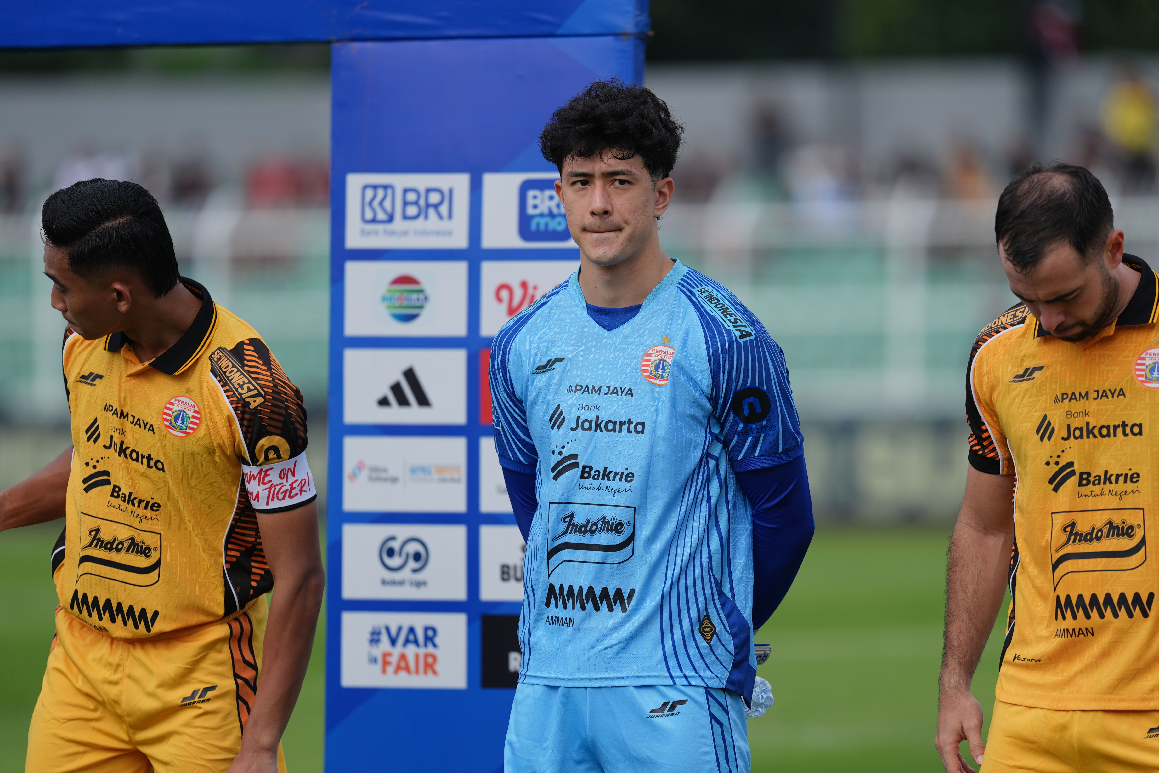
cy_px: 386
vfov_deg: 4.6
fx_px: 9658
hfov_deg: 6.9
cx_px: 580
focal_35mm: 300
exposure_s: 1/2000
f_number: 2.8
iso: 125
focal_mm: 300
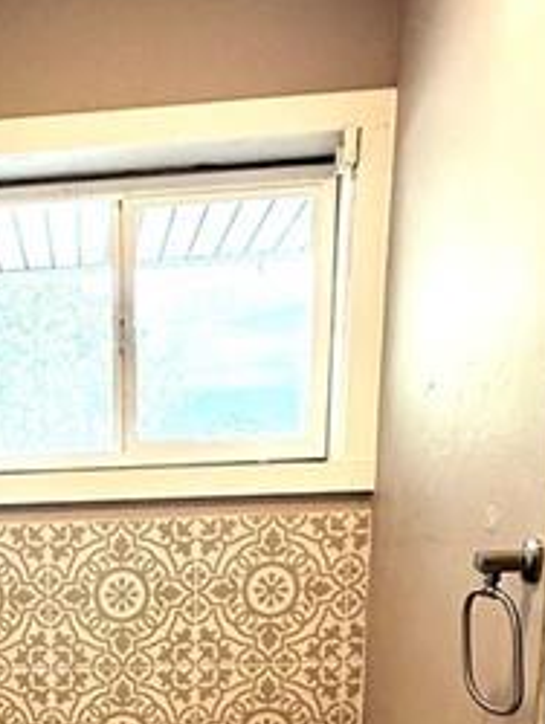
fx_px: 901
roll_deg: +1.4
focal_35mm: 43
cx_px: 26
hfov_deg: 31.6
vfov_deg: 38.0
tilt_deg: -11.6
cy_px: 756
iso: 125
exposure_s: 1/120
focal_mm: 2.22
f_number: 2.2
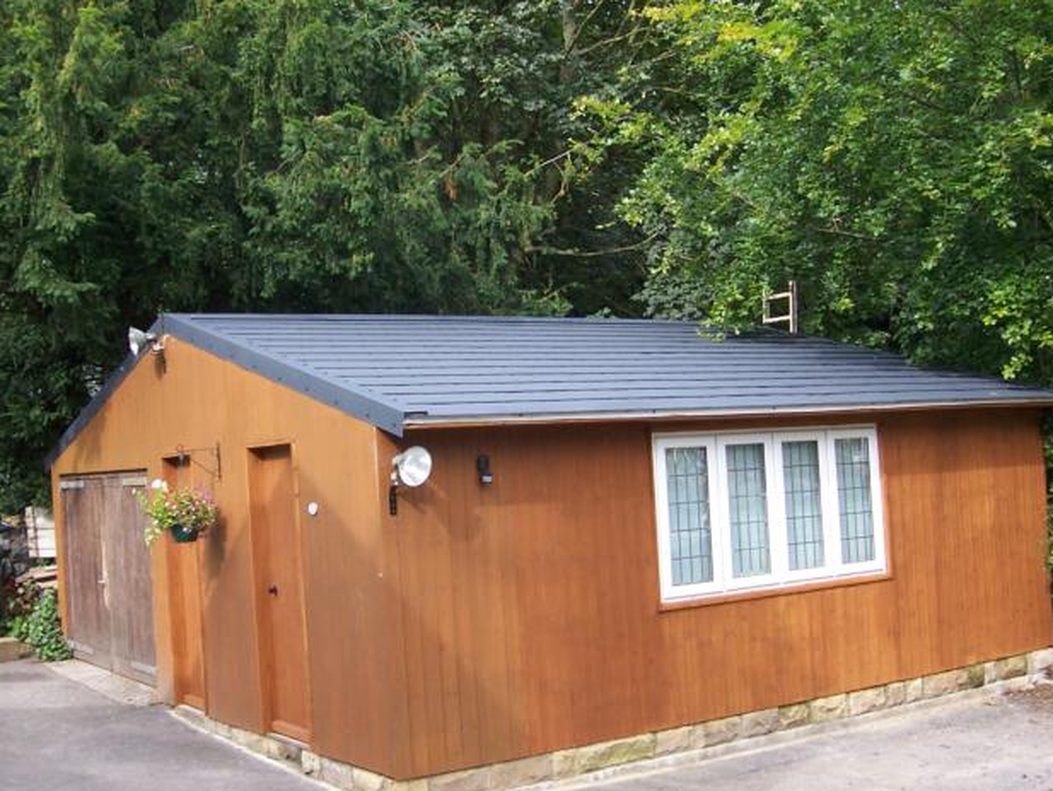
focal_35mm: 44
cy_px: 411
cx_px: 450
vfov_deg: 32.9
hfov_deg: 42.8
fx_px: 1339
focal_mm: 5.6
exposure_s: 1/250
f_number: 2.7
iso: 80
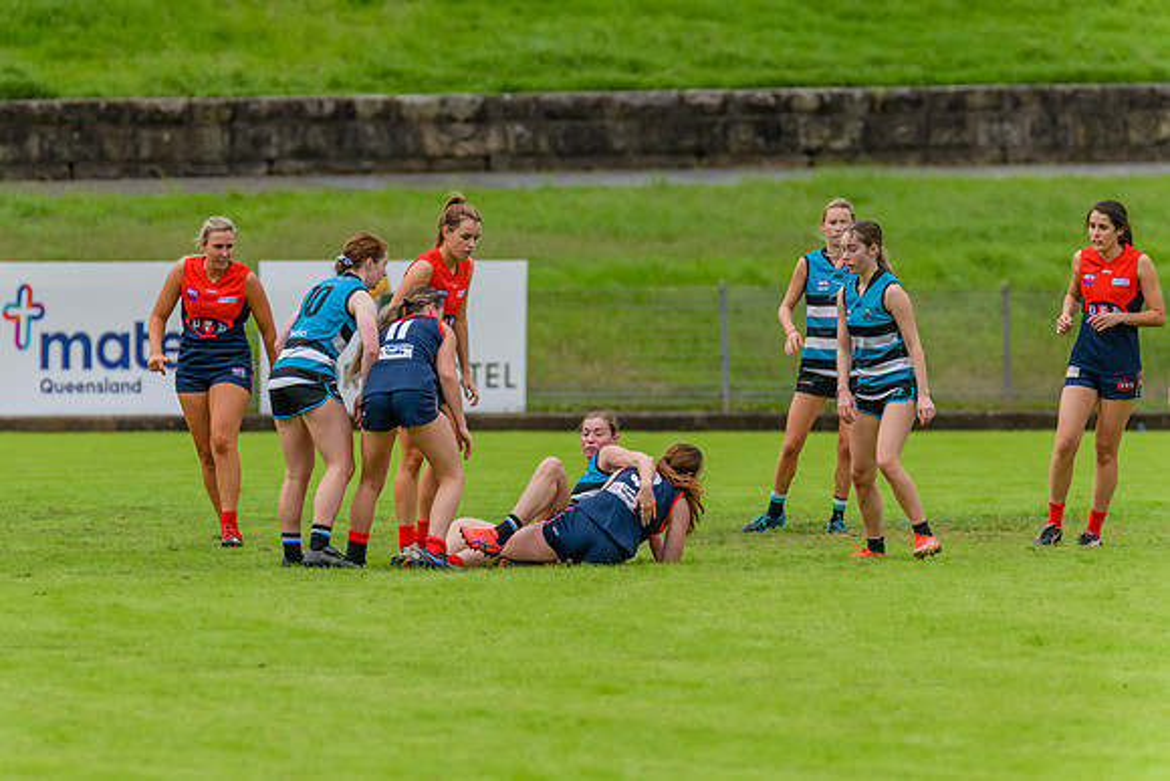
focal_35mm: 472
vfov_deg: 2.9
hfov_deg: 4.4
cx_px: 520
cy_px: 363
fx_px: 15357
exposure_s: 1/2000
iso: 800
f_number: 5.6
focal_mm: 420
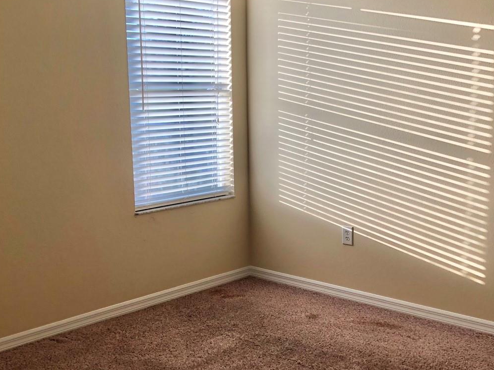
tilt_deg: -8.4
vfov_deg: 32.2
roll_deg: +0.9
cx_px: 234
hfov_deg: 42.1
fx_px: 642
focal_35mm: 45
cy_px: 187
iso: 25
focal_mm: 3.99
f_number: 1.8
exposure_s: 1/120
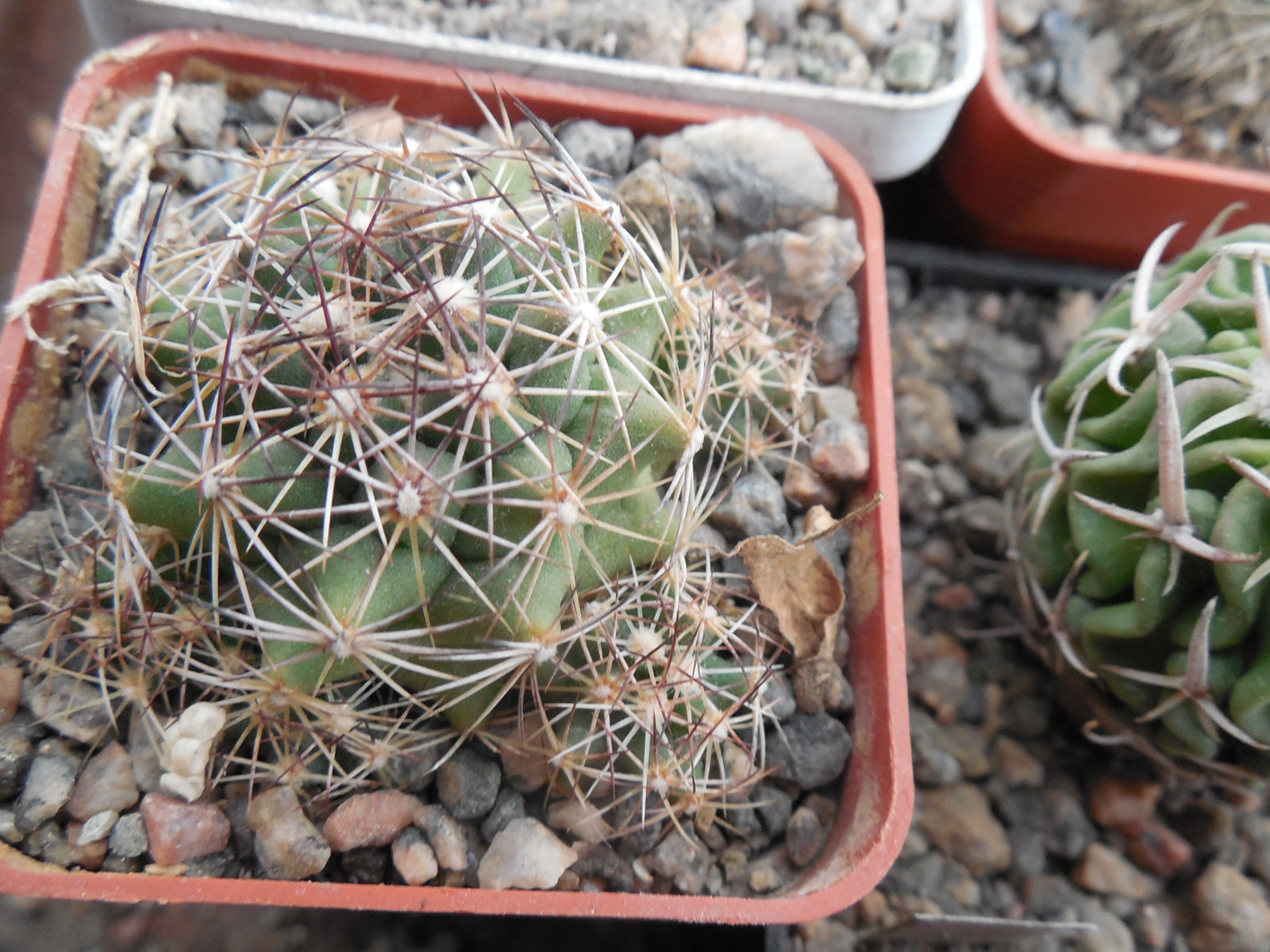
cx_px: 635
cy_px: 476
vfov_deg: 45.4
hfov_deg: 58.4
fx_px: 1137
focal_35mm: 31
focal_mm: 5.6
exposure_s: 1/30
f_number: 3.6
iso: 400
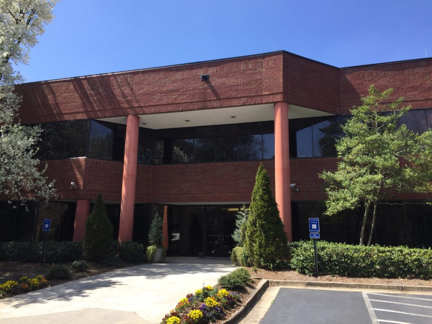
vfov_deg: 48.2
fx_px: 362
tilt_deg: +11.5
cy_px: 162
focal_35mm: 29
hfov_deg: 61.7
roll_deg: -2.3
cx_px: 216
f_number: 2.2
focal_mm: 4.15
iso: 32
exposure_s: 1/920
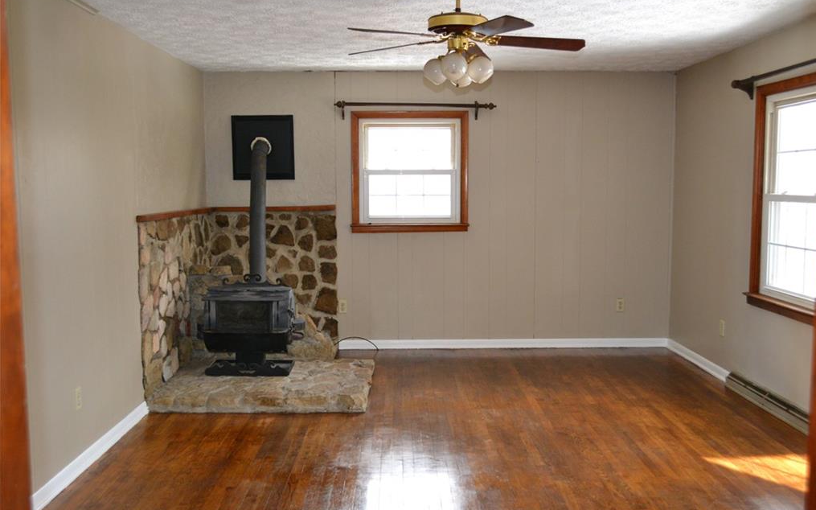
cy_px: 263
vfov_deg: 34.4
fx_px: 823
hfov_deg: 52.8
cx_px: 411
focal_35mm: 37
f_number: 4
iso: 1100
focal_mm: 24
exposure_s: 1/60
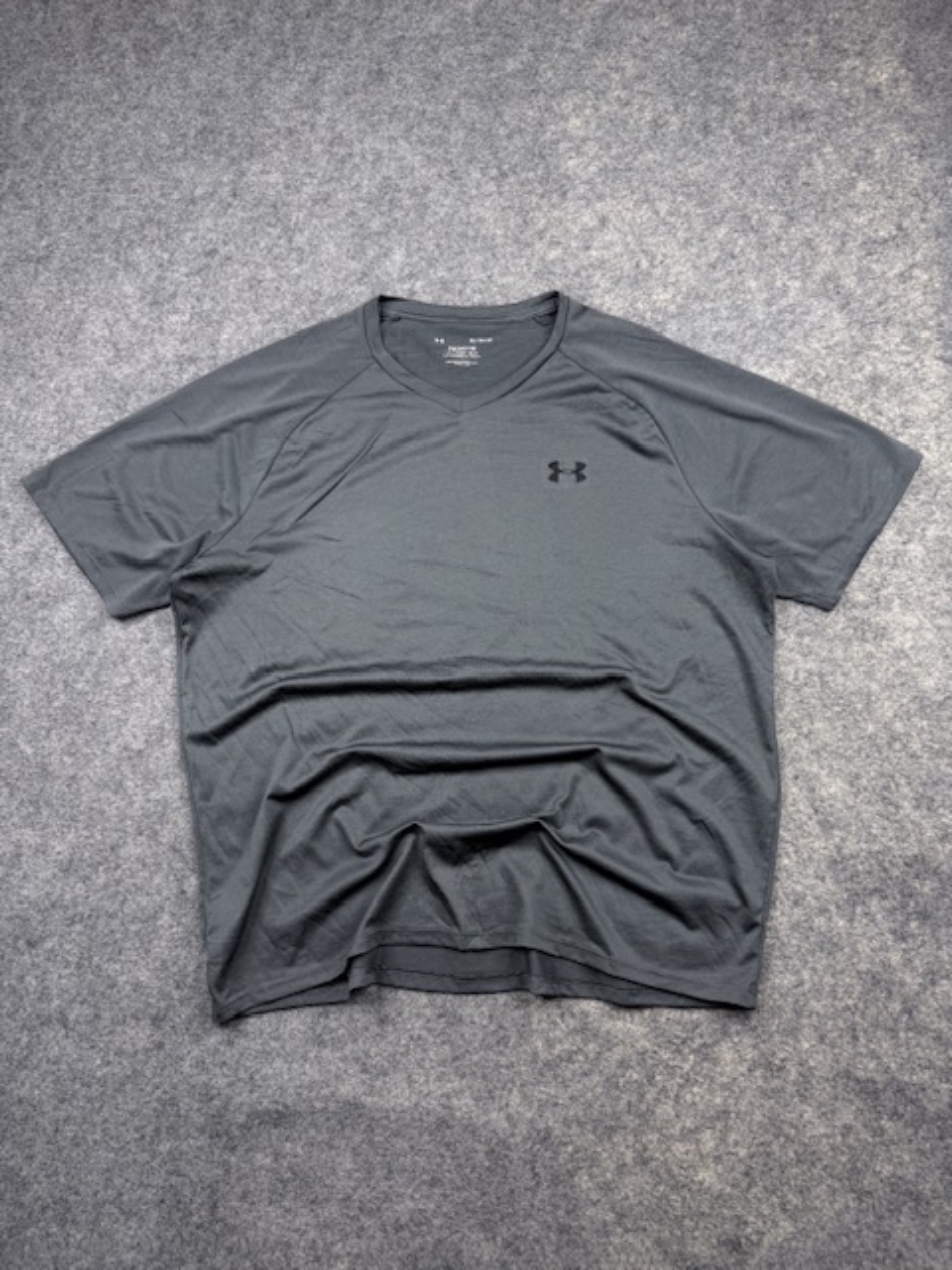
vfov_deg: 71.6
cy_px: 635
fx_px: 880
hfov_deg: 56.8
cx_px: 476
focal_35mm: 24
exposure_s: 1/121
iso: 50
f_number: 1.78
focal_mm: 6.76
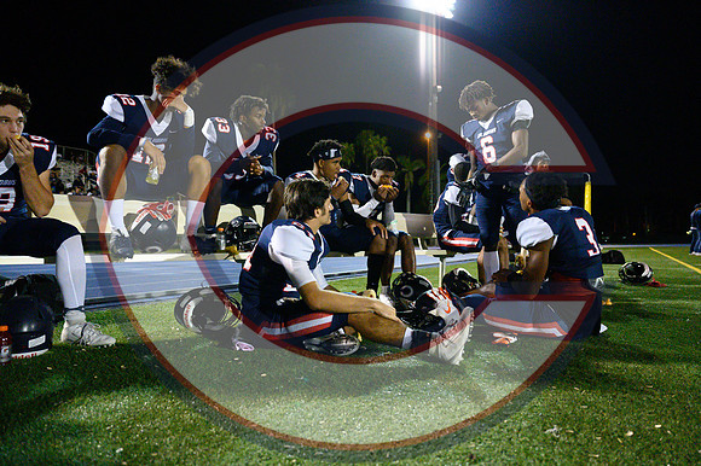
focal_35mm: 26
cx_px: 350
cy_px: 233
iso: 32000
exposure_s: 1/3200
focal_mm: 25.5
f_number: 2.8
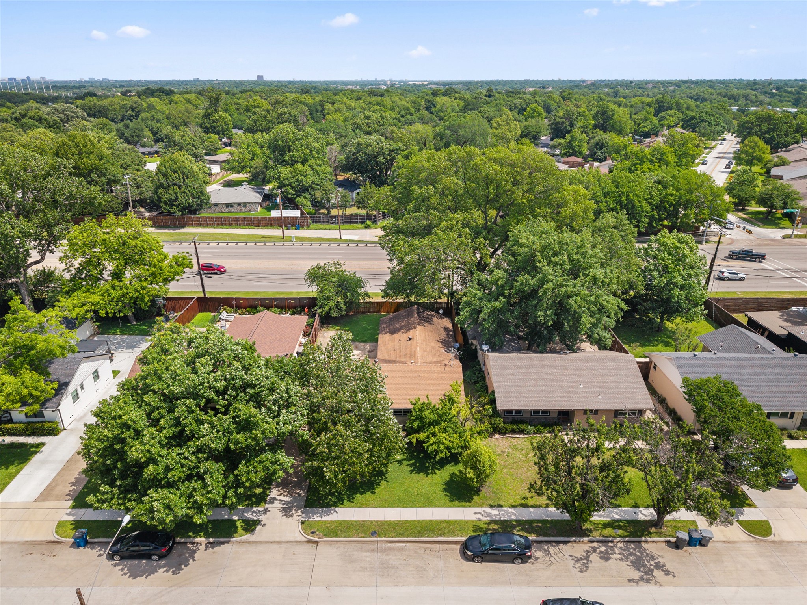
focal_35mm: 24
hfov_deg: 71.6
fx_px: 560
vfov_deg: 56.8
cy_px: 302
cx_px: 404
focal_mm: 8.67
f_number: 1.8
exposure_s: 1/60
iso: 100
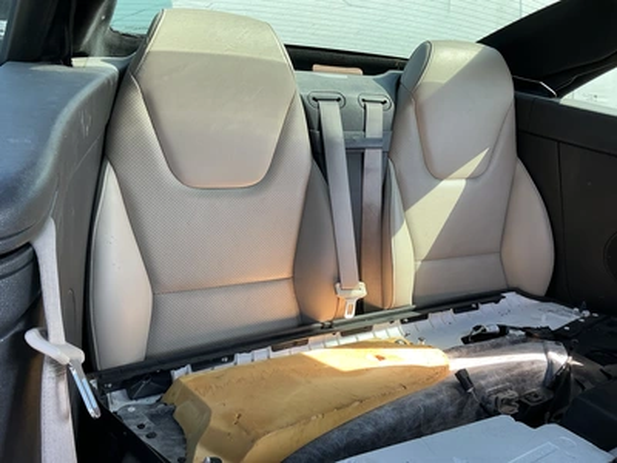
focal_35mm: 28
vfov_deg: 49.7
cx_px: 308
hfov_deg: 63.4
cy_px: 232
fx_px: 499
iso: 25
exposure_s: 1/122
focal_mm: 3
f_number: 1.8
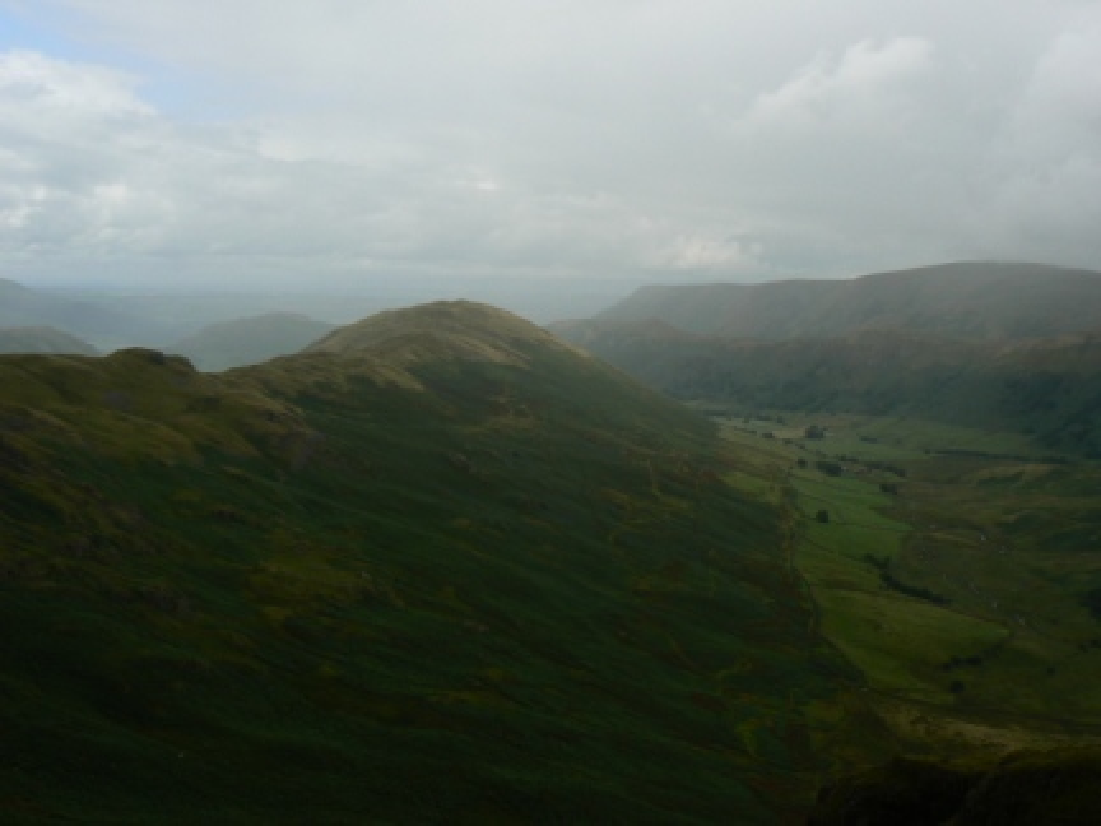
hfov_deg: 51.4
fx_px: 1145
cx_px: 550
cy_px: 413
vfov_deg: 39.7
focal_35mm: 36
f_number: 5.6
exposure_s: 1/400
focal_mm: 6
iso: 80
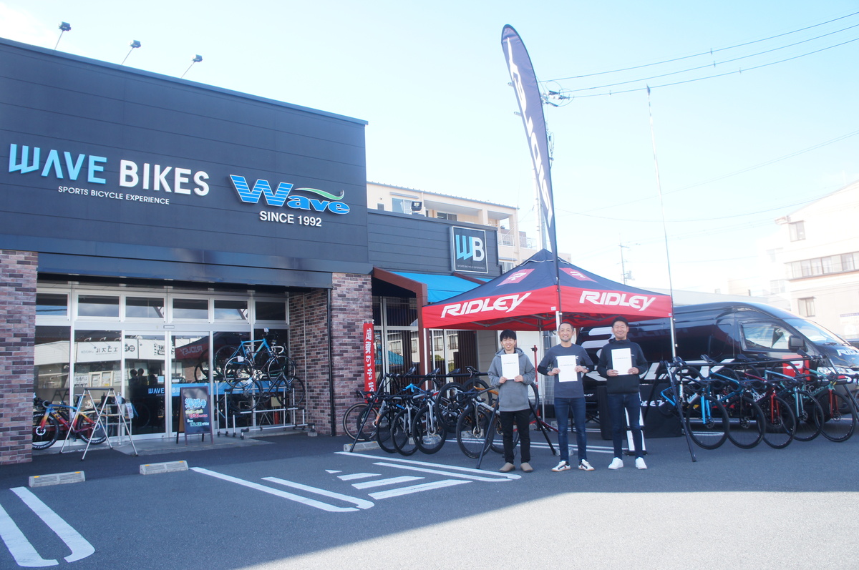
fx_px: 643
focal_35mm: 27
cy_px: 285
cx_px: 430
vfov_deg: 47.8
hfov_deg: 67.4
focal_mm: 18
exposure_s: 1/320
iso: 200
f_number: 4
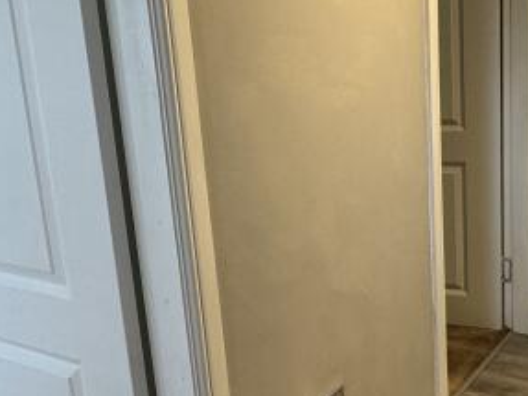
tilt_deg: -13.4
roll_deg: +4.2
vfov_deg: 29.1
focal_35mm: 50
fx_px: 762
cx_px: 346
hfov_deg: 37.8
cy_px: 201
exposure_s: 1/50
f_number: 2.2
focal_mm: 2.22
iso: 160
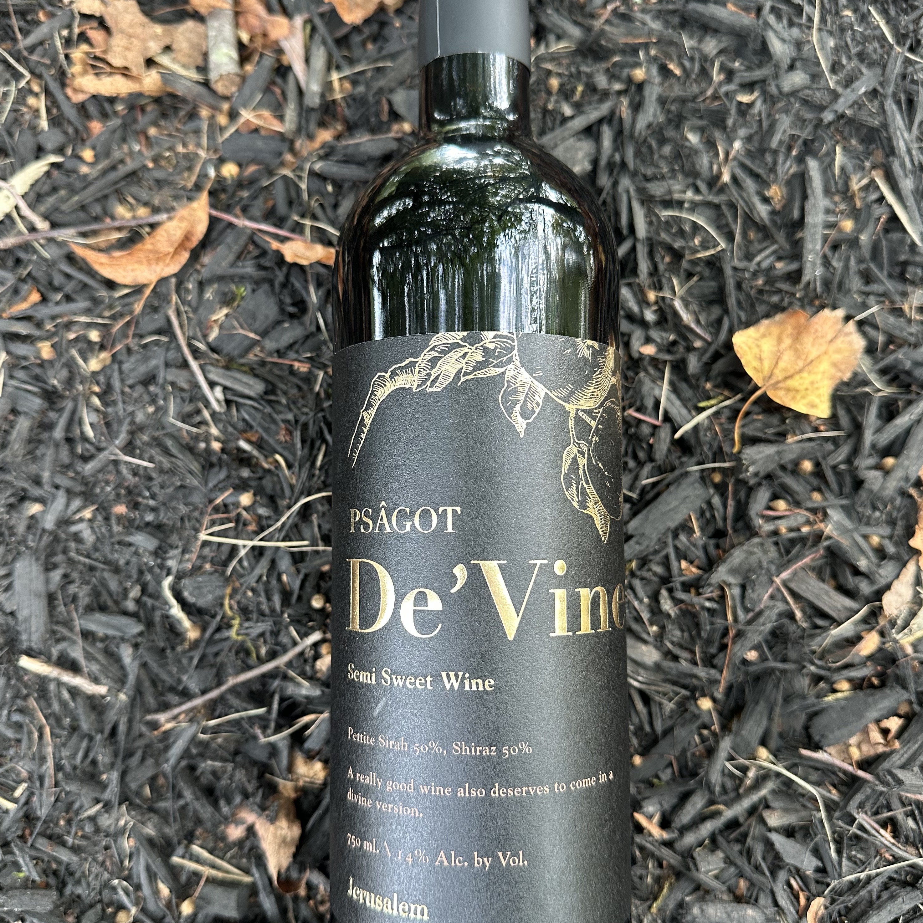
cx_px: 456
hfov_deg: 55.6
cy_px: 463
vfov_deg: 55.6
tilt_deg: -54.7
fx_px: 875
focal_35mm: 29
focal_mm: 6.86
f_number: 1.78
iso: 250
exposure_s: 1/76
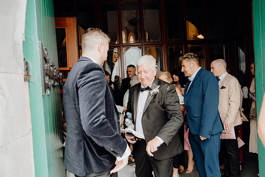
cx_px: 132
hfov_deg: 69.4
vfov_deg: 49.6
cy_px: 88
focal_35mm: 26
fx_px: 191
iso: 320
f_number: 3.5
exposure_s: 1/200
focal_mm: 26
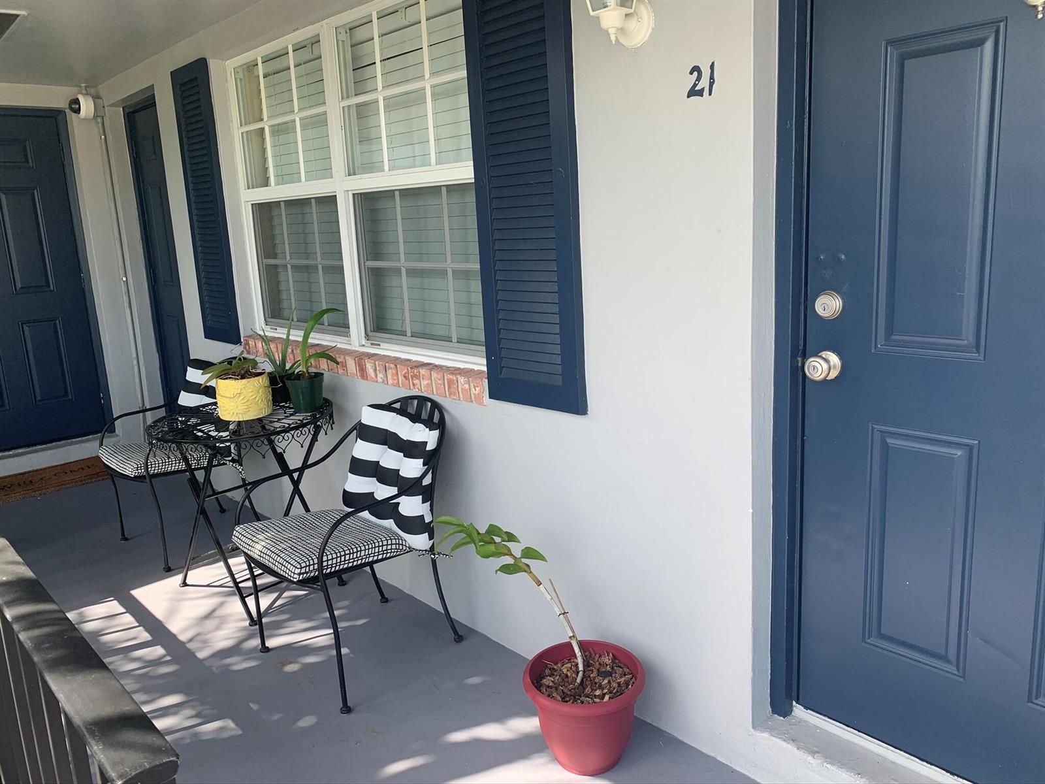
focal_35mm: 26
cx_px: 522
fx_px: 785
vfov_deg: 53.1
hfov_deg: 67.3
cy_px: 392
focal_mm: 4.25
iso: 25
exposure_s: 1/465
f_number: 1.8
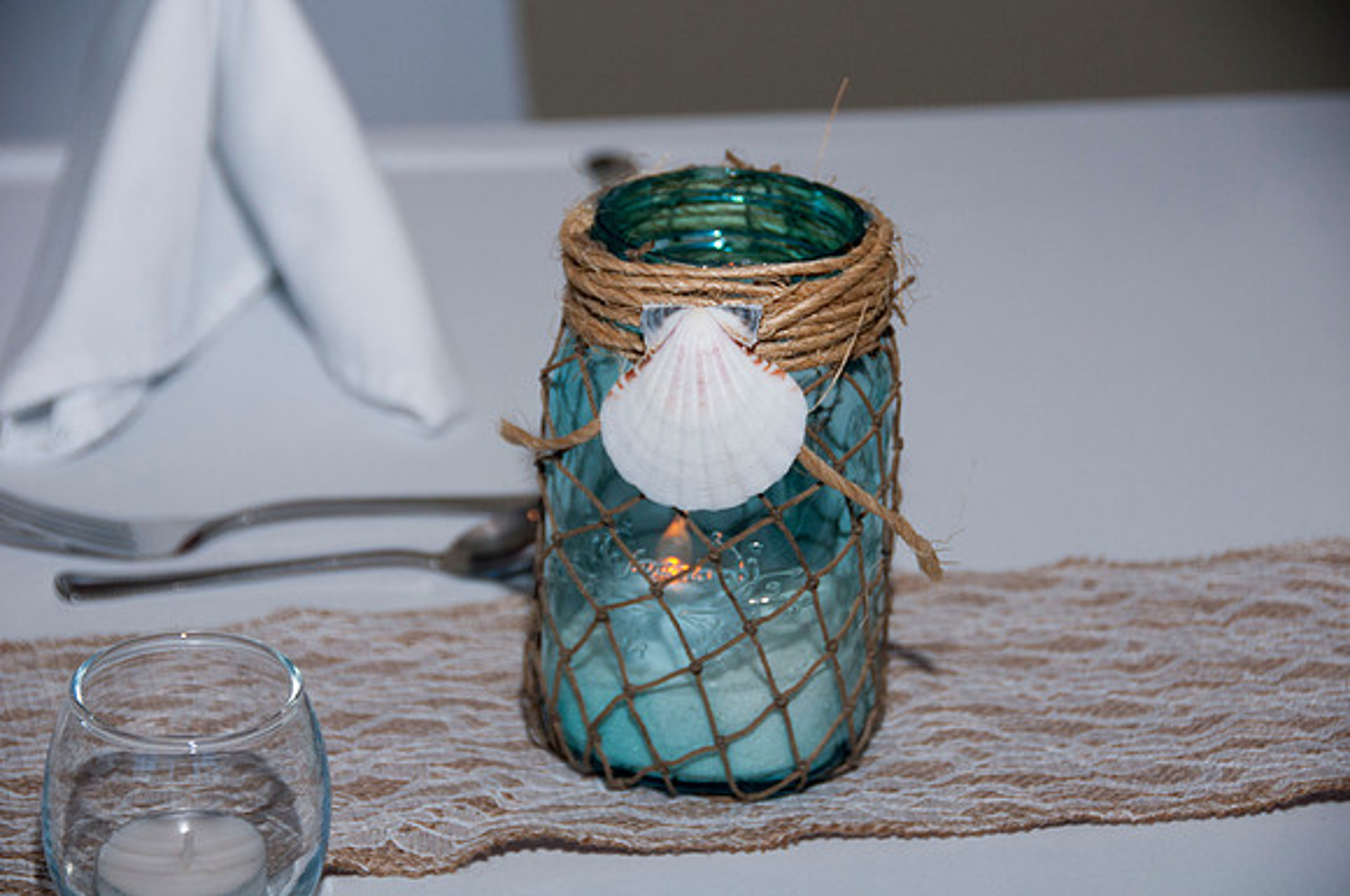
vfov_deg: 10.1
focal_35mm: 135
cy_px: 448
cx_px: 675
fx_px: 5055
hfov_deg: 15.2
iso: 400
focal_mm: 90
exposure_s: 1/125
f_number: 5.6
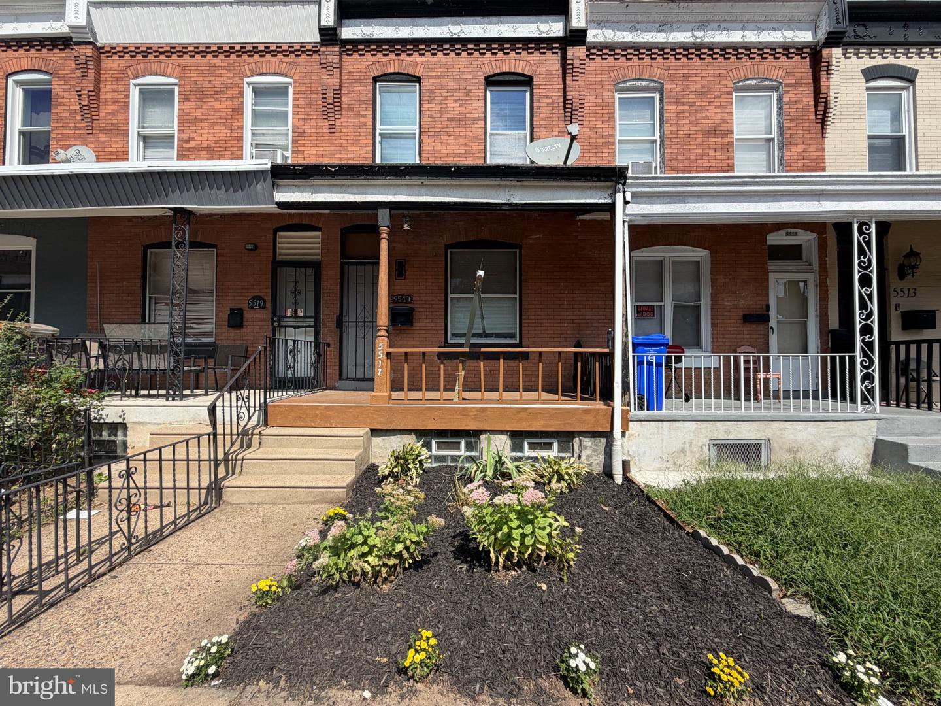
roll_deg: +0.5
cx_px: 470
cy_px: 353
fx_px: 381
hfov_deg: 102.1
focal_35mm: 14
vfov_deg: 85.7
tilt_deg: +2.0
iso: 20
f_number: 2.2
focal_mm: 2.22
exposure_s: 1/770
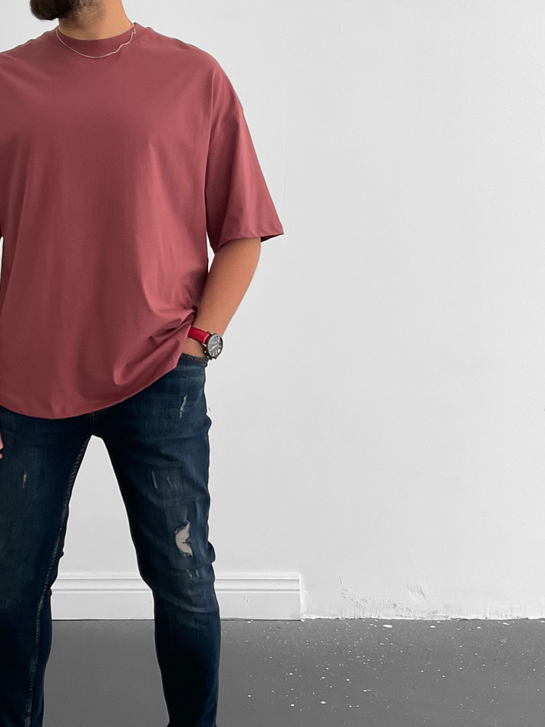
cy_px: 325
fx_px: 1029
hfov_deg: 29.1
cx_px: 117
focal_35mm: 49
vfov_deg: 38.9
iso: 64
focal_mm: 3
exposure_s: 1/120
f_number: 1.8
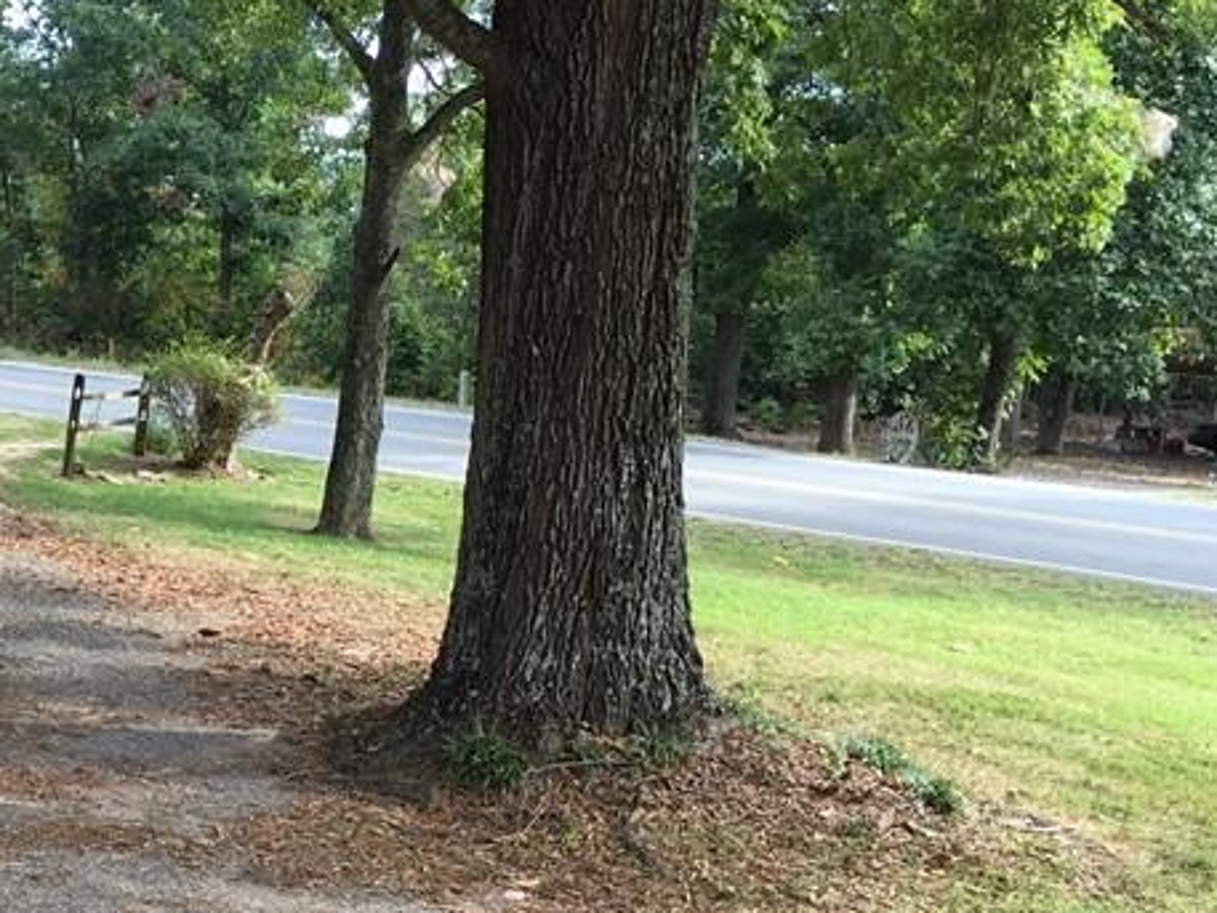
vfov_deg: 22.4
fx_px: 2286
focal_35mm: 65
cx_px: -5
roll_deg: -2.7
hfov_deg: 28.0
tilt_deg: -8.1
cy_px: 655
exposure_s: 1/122
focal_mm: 4.15
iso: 25
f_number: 2.2
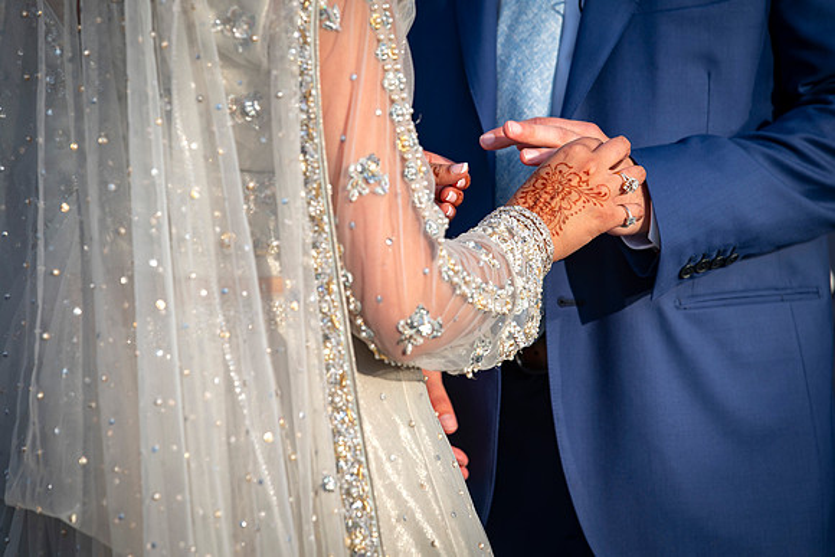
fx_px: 5145
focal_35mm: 222
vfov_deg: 6.2
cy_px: 275
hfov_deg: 9.3
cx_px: 410
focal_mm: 200
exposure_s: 1/250
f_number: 5
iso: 64
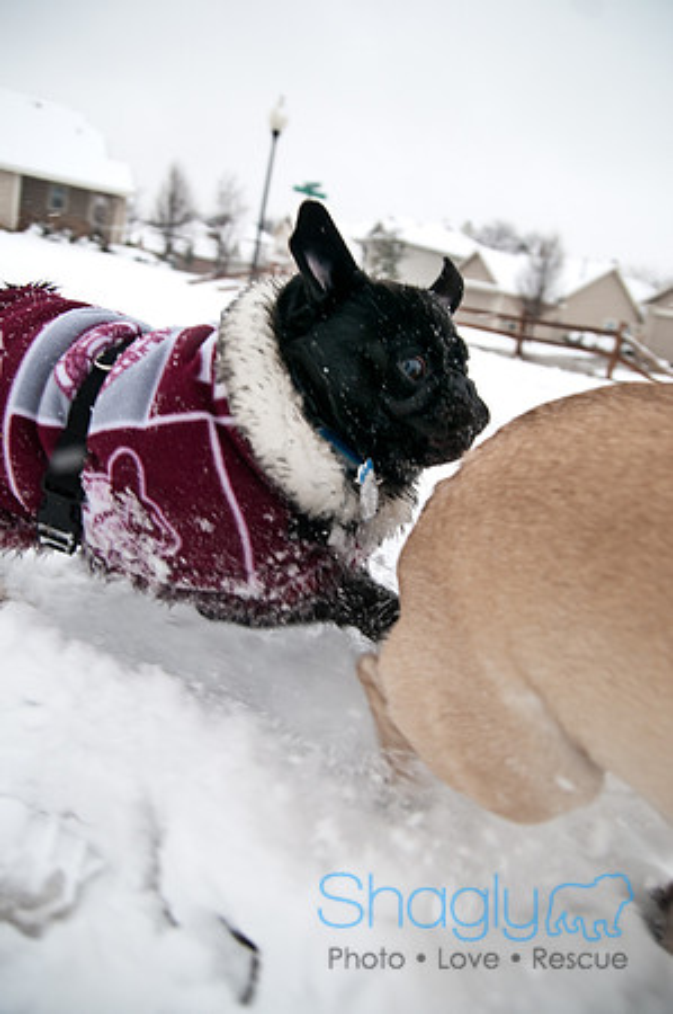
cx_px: 336
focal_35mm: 26
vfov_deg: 70.5
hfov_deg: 50.3
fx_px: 717
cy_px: 507
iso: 200
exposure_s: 1/320
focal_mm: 17
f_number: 3.2
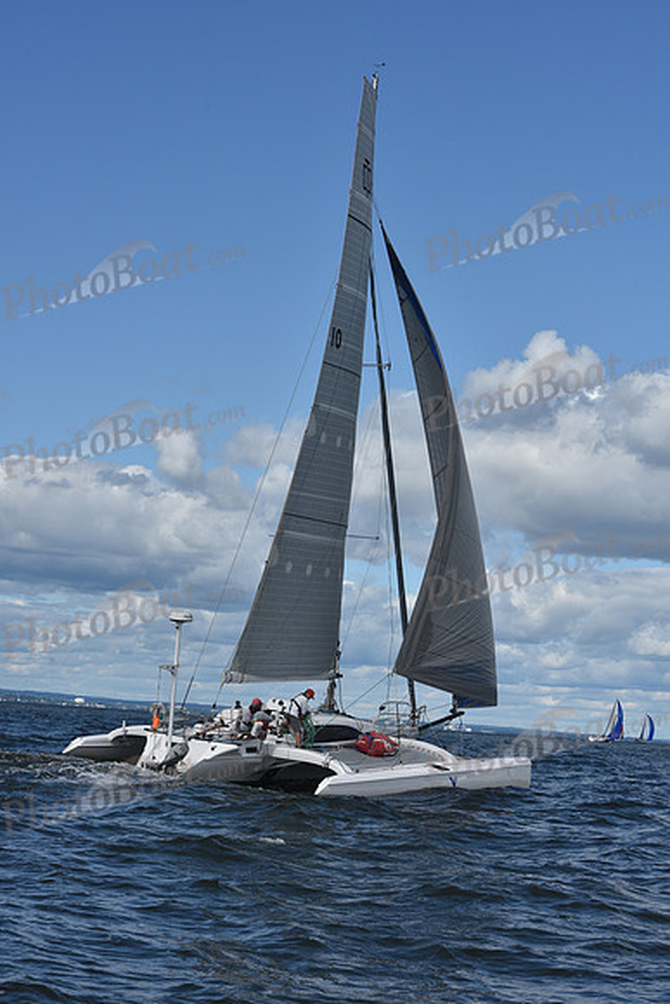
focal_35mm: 70
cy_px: 502
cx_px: 335
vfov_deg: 28.8
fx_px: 1953
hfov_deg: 19.5
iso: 250
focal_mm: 70
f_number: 10
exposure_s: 1/1000
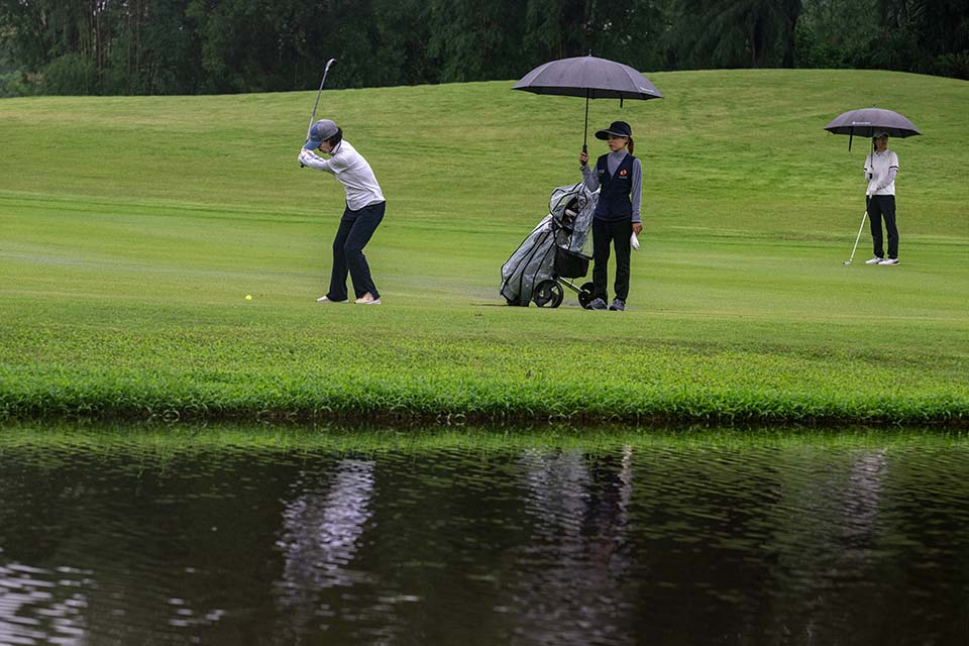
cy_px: 323
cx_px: 484
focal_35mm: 145
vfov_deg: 9.5
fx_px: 3903
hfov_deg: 14.2
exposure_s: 1/800
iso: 1100
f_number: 5.6
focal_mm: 145
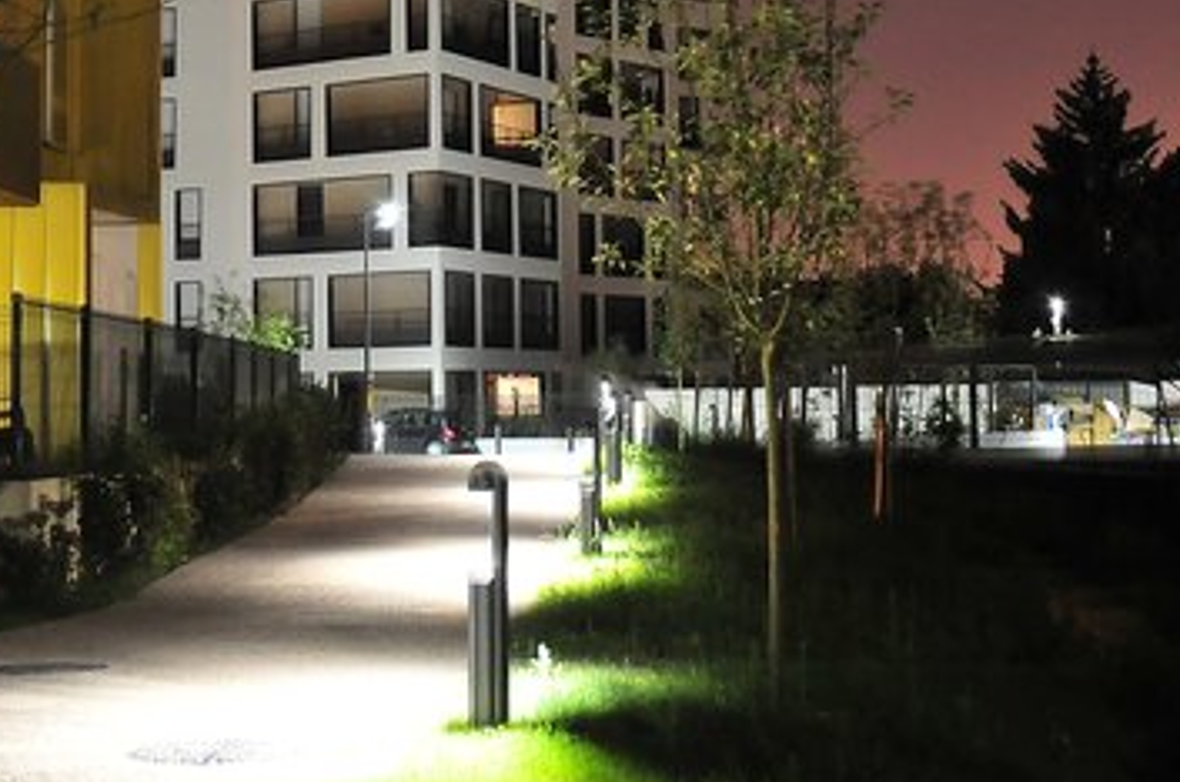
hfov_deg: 23.6
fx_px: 2816
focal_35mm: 86
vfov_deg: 15.5
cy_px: -33
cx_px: 401
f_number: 6.7
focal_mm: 27
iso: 800
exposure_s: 6
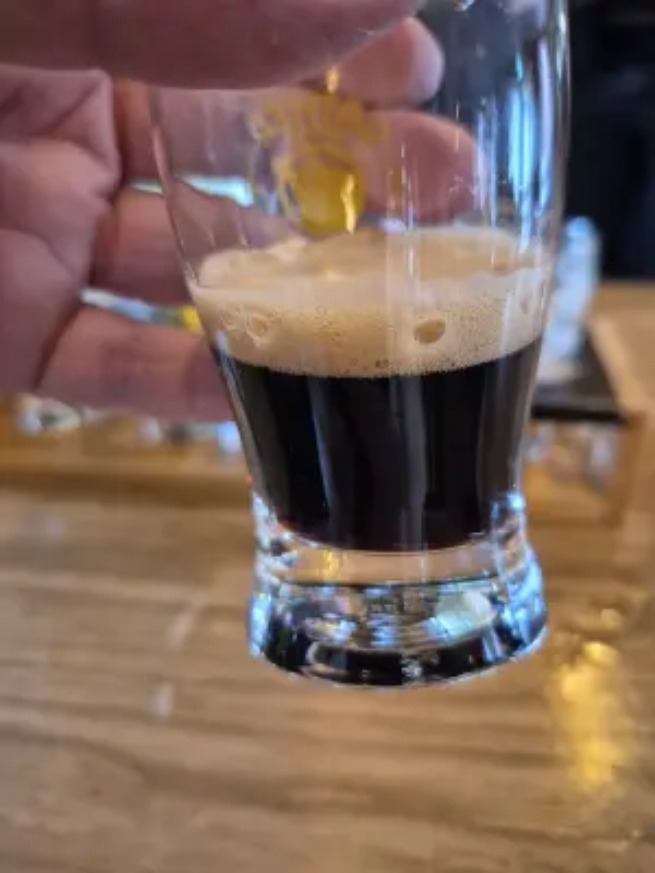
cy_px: 436
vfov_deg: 73.9
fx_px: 580
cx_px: 328
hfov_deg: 58.9
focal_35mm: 23
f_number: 1.8
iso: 1000
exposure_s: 1/60
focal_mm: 5.4
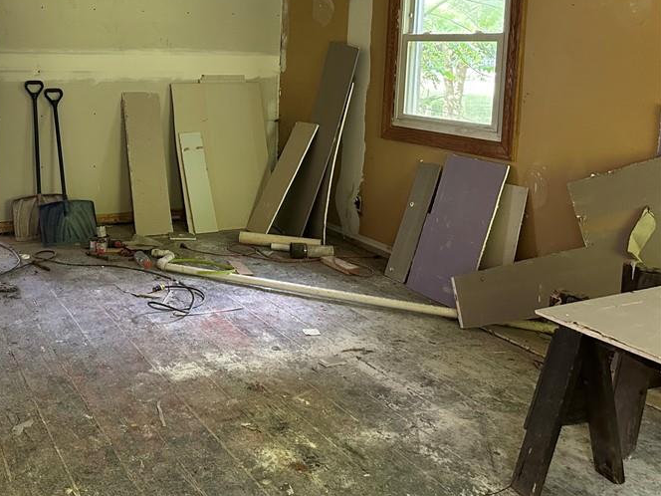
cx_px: 152
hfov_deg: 47.9
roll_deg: -0.5
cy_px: 130
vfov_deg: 37.8
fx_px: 707
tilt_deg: -6.0
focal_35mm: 37
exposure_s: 1/60
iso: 400
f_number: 1.78
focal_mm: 6.86
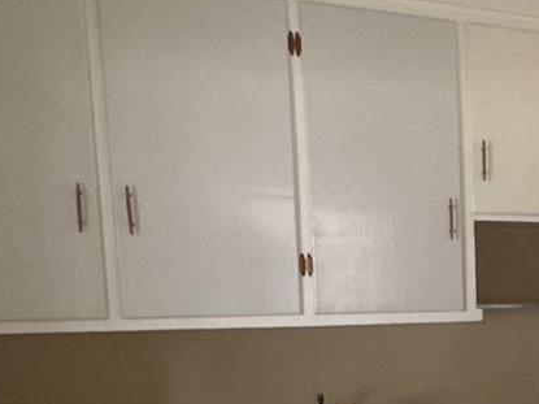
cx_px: 751
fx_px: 841
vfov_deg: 26.3
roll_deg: -0.5
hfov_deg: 27.6
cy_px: 351
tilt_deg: -6.0
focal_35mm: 54
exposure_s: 1/99
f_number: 2.2
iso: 320
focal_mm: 2.22
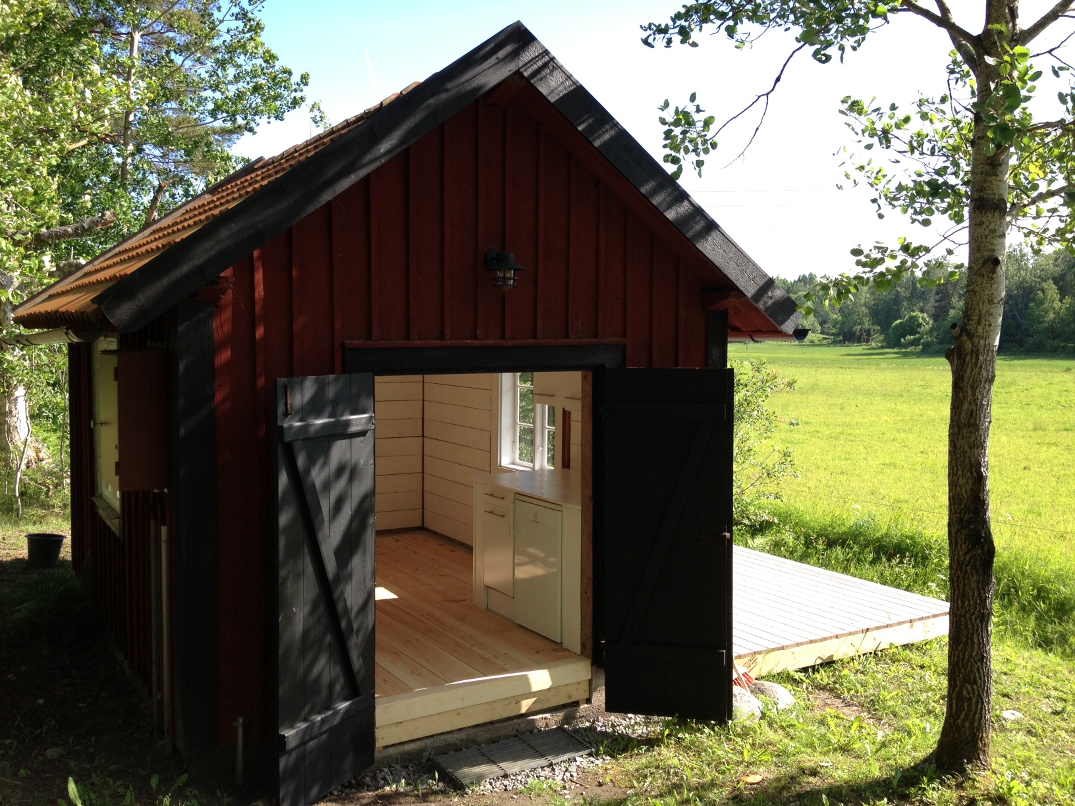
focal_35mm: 35
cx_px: 538
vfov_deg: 40.7
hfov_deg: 52.6
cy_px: 403
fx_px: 1087
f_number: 2.4
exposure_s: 1/442
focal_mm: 4.28
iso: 50
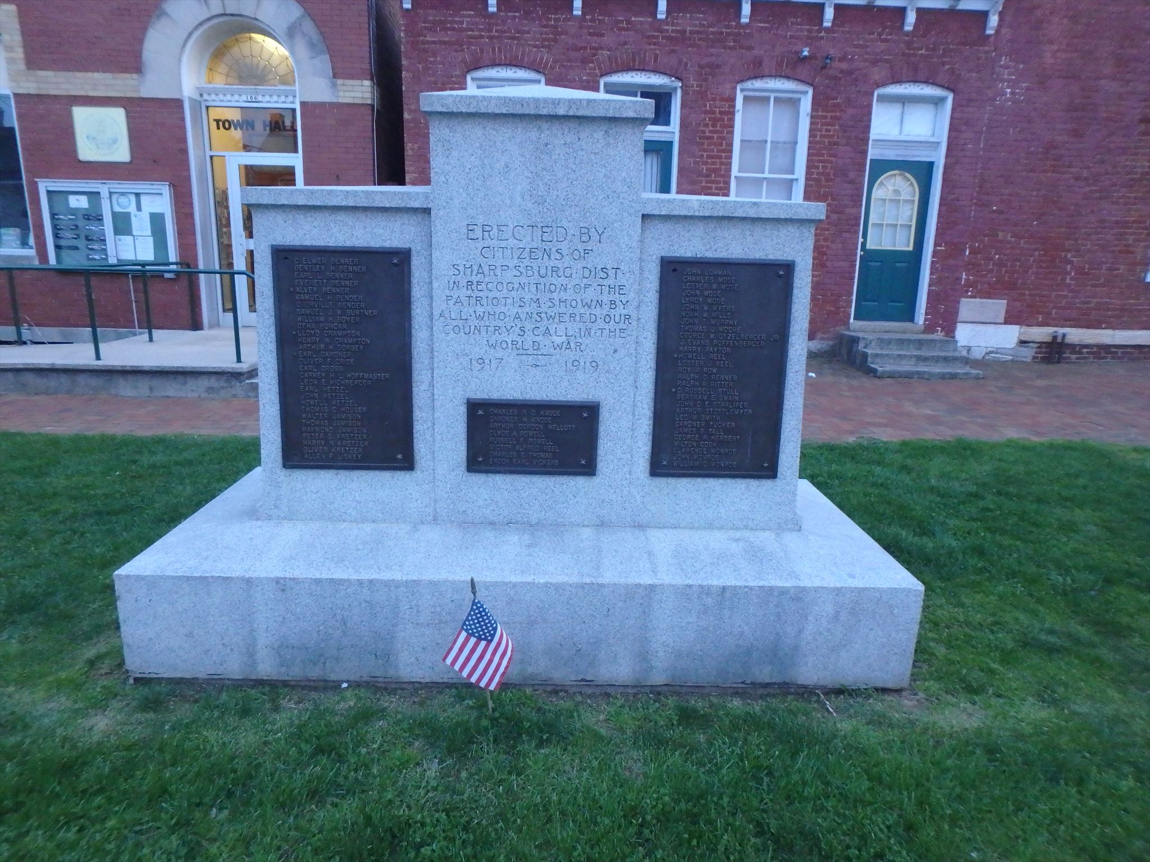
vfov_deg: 63.4
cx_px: 575
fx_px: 698
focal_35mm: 21
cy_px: 431
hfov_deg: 79.0
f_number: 3.5
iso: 800
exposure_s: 1/30
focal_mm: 3.7
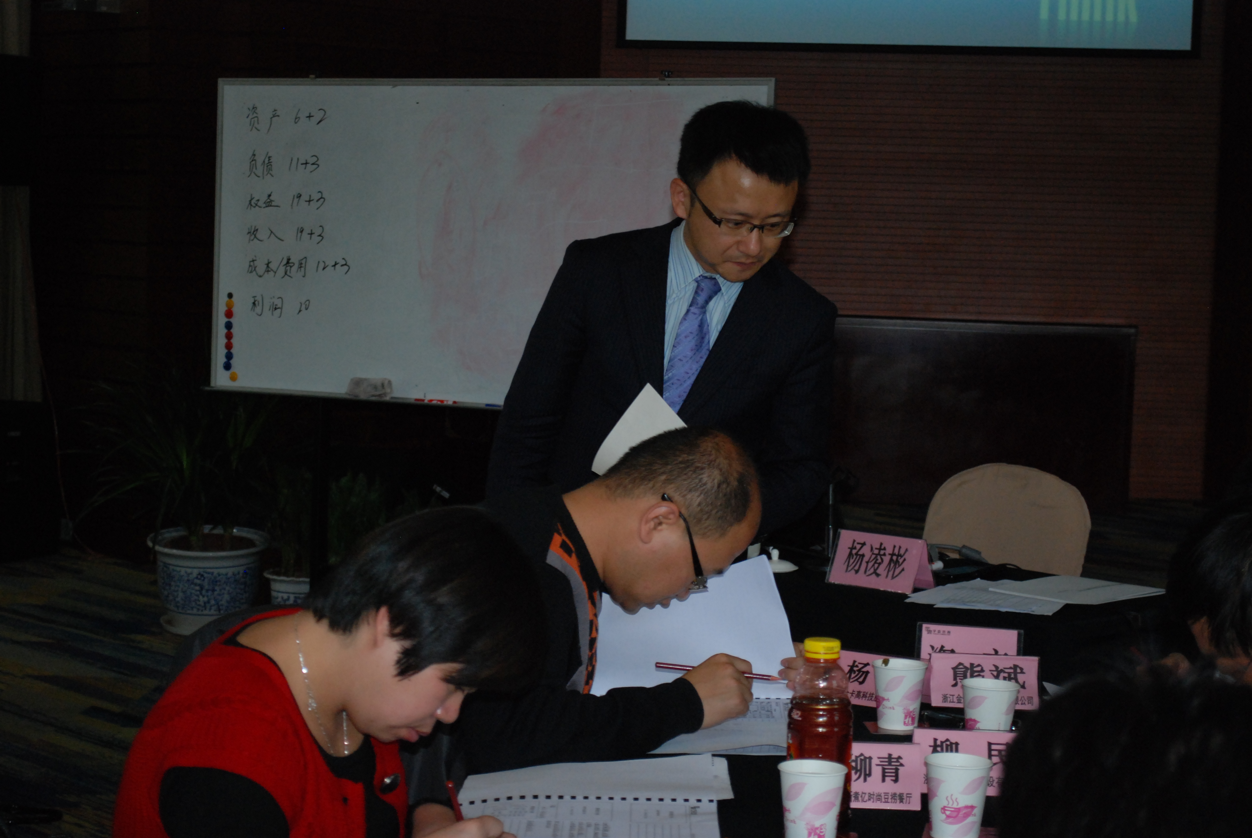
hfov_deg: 27.0
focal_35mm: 75
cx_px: 626
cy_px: 419
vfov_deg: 18.2
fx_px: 2611
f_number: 5.6
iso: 800
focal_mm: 50
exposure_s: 1/60
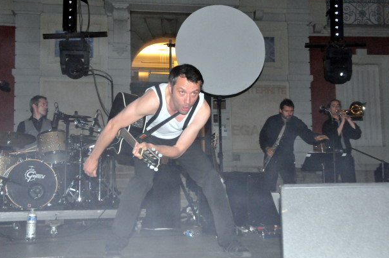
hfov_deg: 37.2
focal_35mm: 54
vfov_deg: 25.2
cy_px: 134
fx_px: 578
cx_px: 190
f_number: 7.1
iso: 3200
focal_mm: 31
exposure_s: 1/60
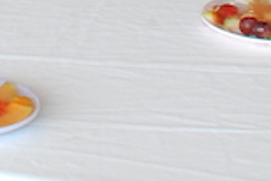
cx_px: -260
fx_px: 1763
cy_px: -456
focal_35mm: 234
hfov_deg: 8.4
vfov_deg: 5.4
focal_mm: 20
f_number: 11
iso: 320
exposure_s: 1/15
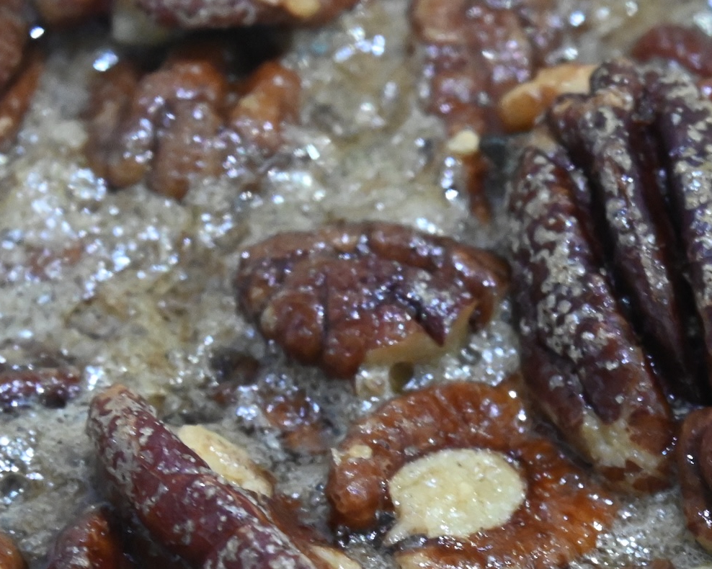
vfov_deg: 5.0
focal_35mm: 306
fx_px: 6447
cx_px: 765
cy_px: 587
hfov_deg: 6.3
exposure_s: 1/80
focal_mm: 78
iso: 3600
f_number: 8
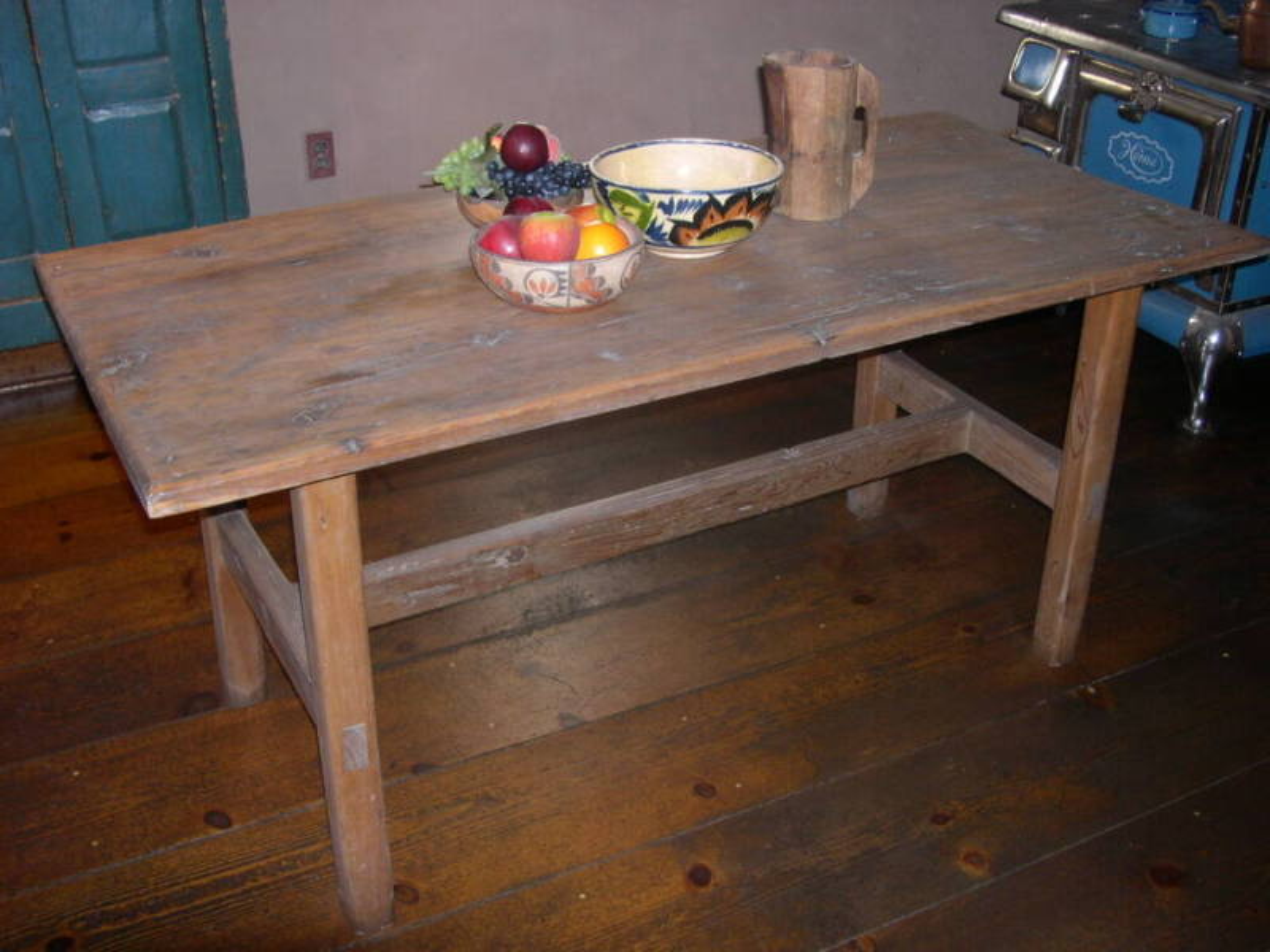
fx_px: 1394
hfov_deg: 49.0
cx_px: 635
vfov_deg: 37.7
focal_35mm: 38
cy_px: 476
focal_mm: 8
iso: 168
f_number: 2.8
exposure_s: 1/60
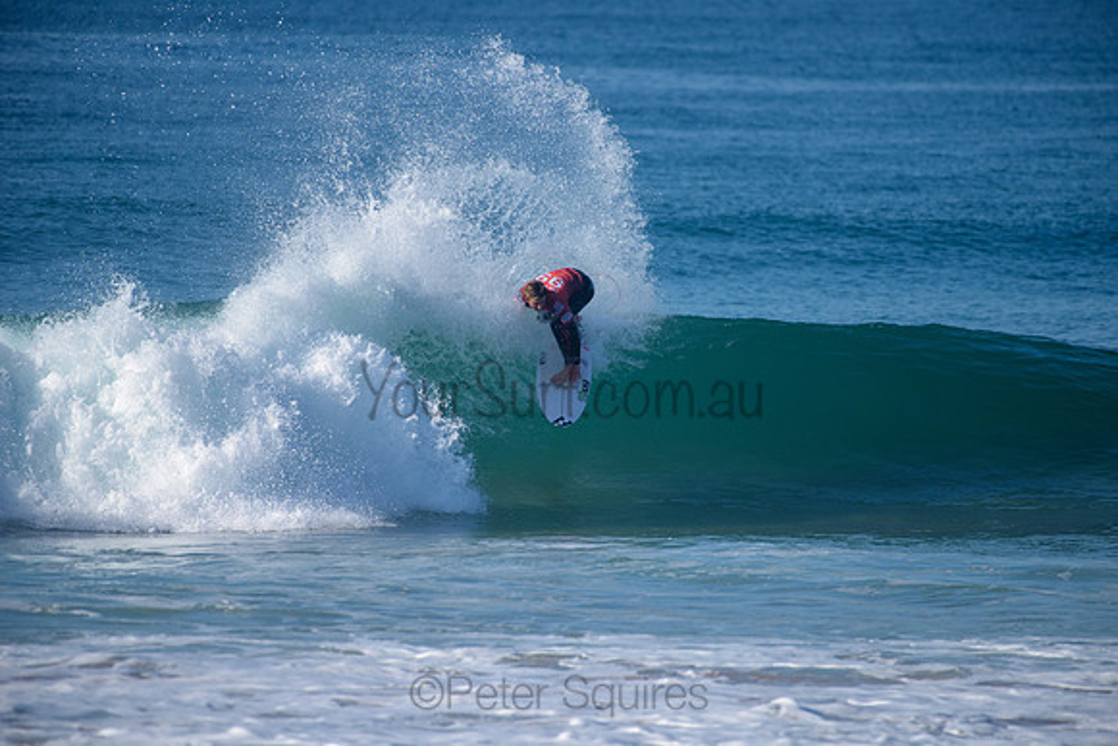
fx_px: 15531
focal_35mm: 500
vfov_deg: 2.8
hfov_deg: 4.1
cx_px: 559
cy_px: 373
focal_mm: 500
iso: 220
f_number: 5.6
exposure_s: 1/2000
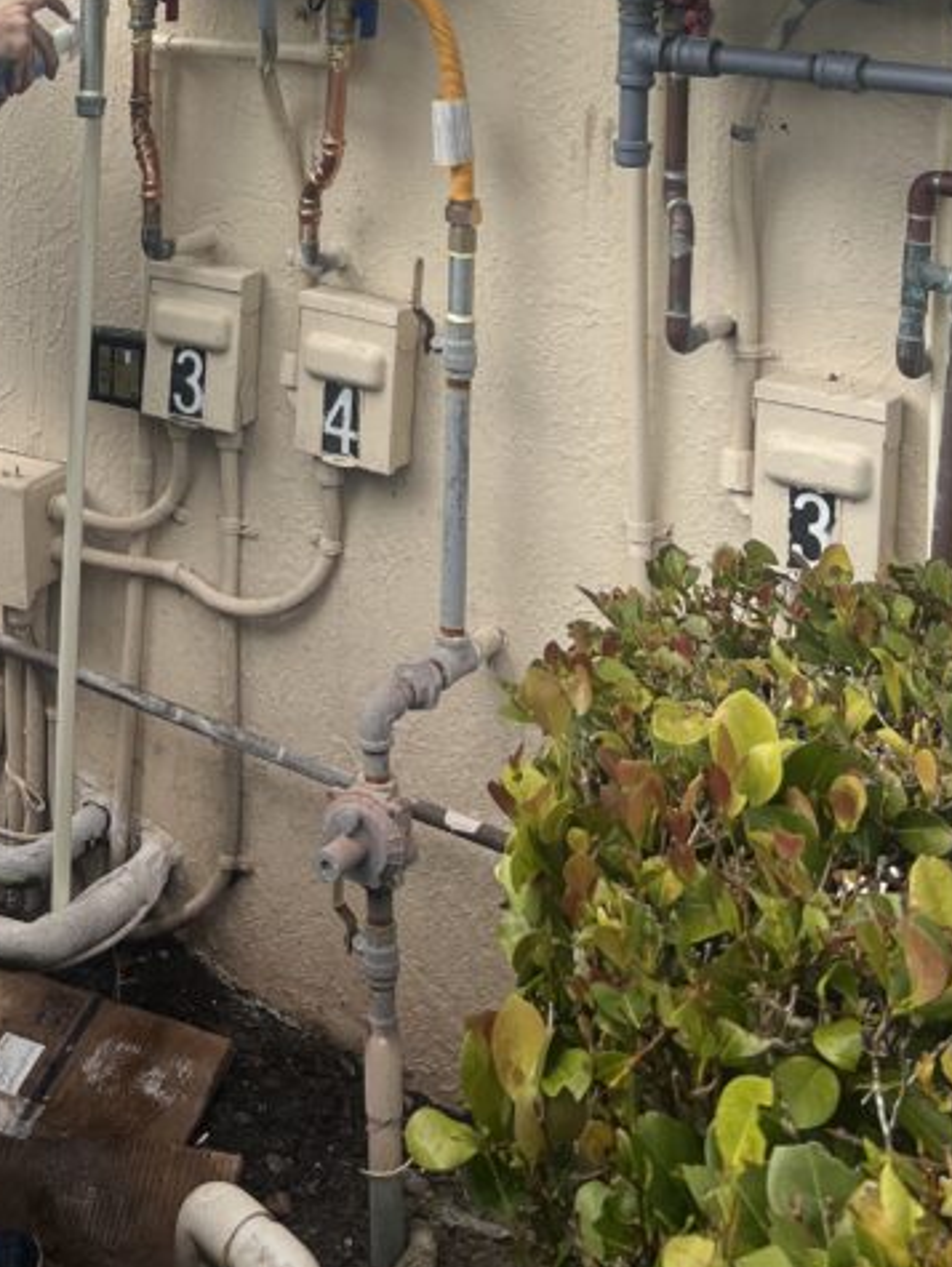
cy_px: -56
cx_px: 131
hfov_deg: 25.5
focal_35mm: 56
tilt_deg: -3.0
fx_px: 2051
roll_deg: -1.6
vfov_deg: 31.3
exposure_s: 1/3968
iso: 50
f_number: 1.5
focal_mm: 5.7
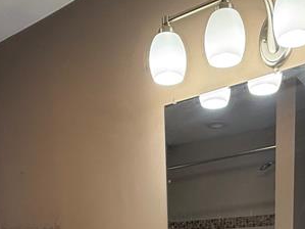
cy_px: 329
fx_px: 423
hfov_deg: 39.5
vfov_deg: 24.5
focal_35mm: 48
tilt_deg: -9.4
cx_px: 184
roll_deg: +1.7
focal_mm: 2.22
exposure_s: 1/120
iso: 320
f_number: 2.2
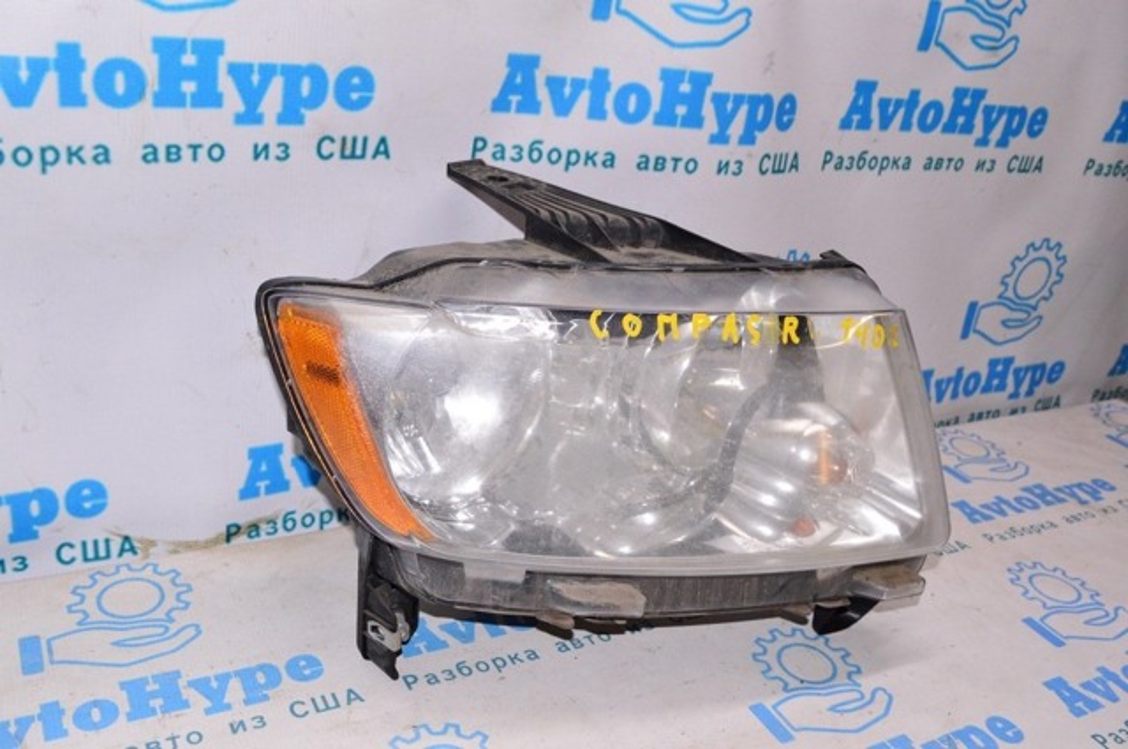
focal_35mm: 33
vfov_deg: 39.9
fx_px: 1033
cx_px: 564
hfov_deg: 57.3
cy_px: 374
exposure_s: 1/160
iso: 1600
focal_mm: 22
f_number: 8
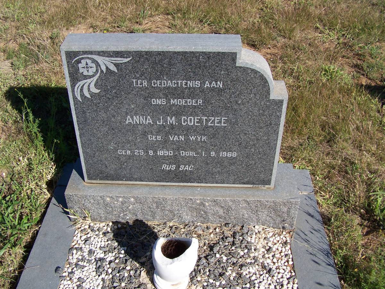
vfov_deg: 37.7
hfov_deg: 49.0
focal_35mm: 38
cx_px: 192
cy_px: 144
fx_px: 423
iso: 80
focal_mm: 6.3
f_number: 4
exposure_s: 1/750
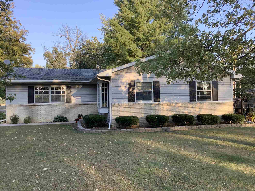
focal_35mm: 32
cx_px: 128
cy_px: 94
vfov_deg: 44.2
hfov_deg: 56.8
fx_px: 236
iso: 25
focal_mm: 3.3
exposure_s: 1/129
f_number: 2.4
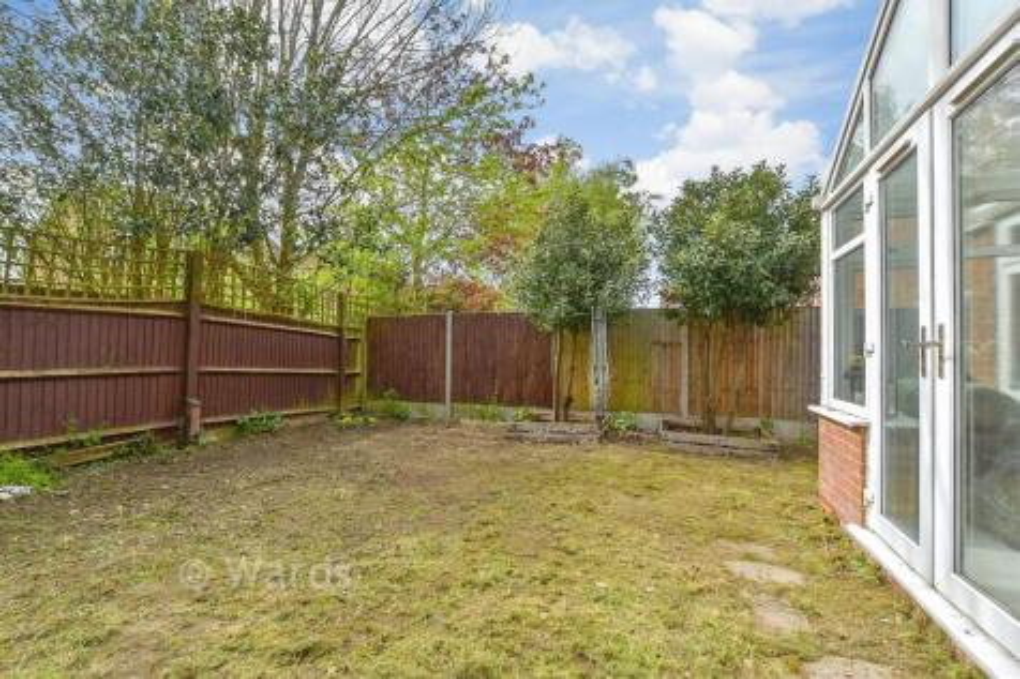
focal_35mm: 15
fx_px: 425
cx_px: 510
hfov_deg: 100.4
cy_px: 340
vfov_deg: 77.3
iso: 160
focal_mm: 10
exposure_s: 1/125
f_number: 8
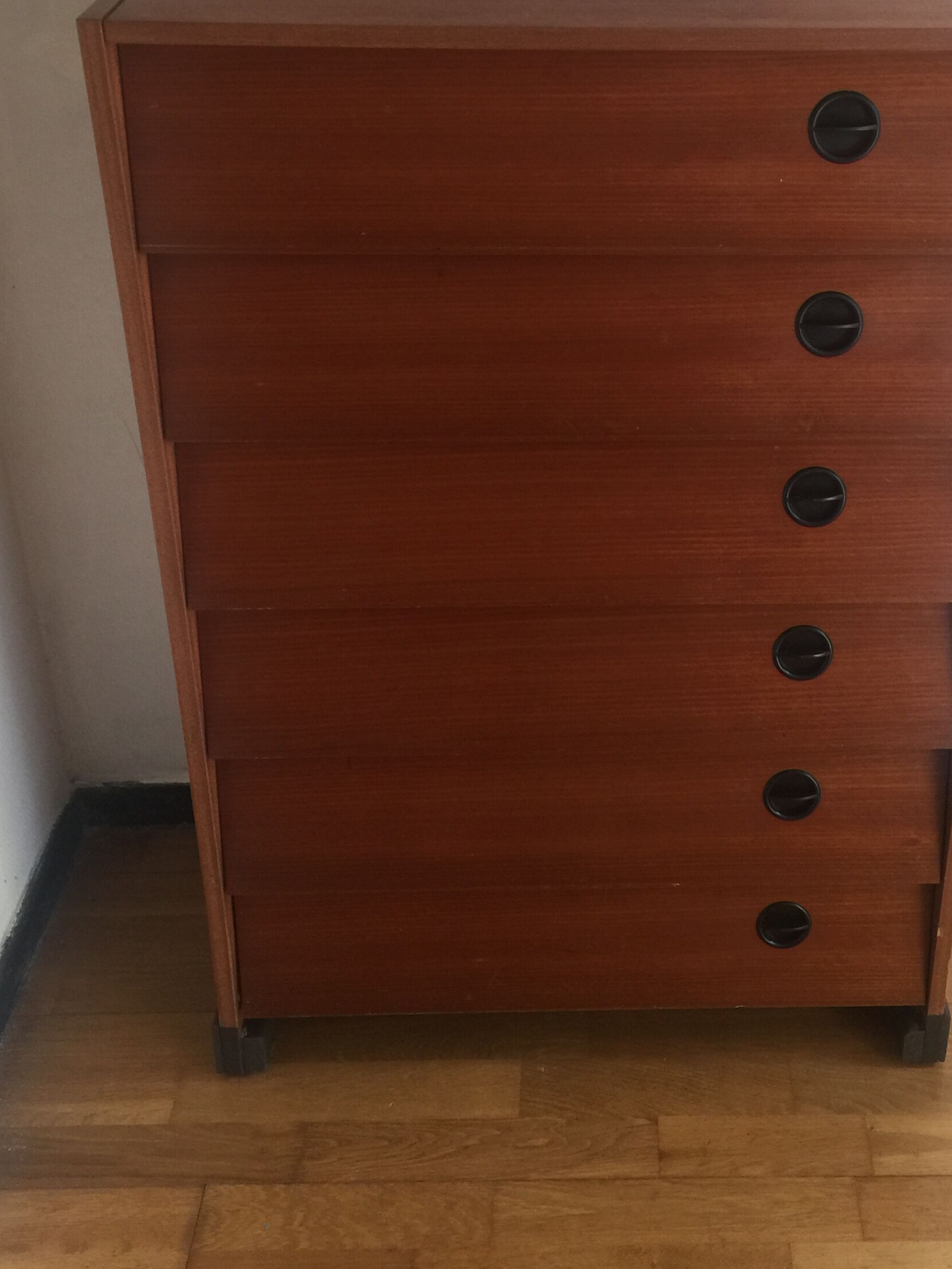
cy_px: 408
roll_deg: +0.0
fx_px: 1577
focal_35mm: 43
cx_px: 639
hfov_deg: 33.3
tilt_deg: -30.0
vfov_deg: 43.2
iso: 40
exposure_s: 1/33
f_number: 2.2
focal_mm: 4.15
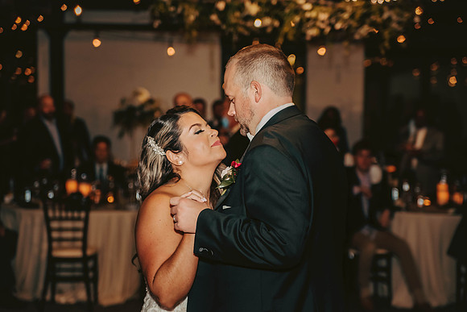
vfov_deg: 18.2
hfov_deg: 27.0
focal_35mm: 75
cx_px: 234
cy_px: 156
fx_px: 973
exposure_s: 1/100
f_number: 3.2
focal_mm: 75
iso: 1250
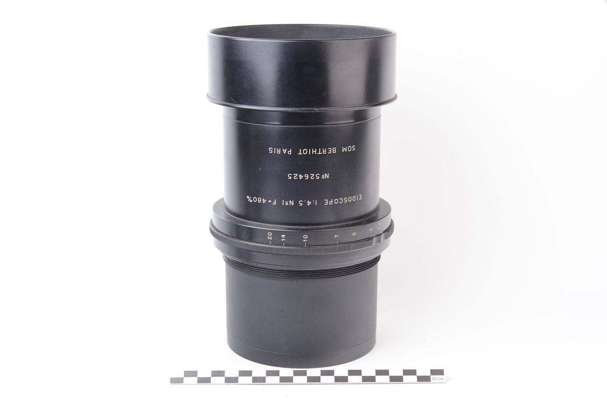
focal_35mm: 60
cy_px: 202
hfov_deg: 33.4
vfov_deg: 22.6
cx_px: 304
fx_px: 1012
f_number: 10
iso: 2500
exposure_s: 1/80
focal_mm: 60
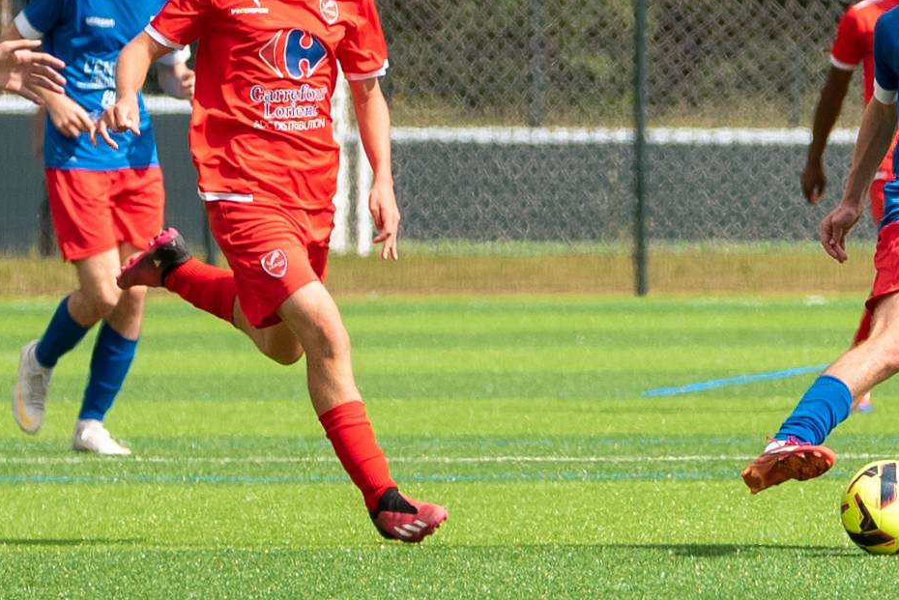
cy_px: -100
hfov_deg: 2.7
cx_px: 888
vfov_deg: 1.8
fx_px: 19387
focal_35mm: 776
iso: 160
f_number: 2.8
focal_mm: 120
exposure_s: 1/4000
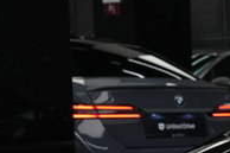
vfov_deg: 7.3
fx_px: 1181
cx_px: 582
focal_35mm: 185
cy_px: 218
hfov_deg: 9.6
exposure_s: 1/60
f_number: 4
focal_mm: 35
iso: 1250
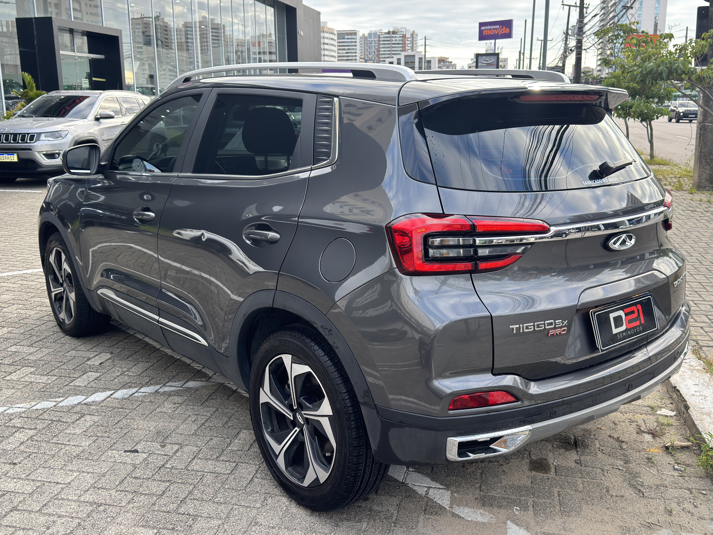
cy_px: 268
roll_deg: -0.4
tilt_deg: -12.6
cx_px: 356
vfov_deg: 40.7
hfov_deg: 52.6
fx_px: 721
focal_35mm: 35
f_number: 1.78
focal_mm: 6.76
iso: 80
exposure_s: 1/275
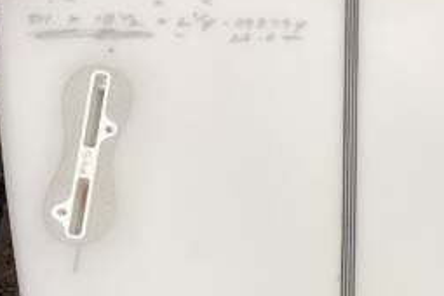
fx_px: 1246
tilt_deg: -64.3
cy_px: 282
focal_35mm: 101
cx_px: 387
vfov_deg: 13.4
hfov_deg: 19.9
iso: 64
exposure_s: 1/100
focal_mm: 3.3
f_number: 2.4
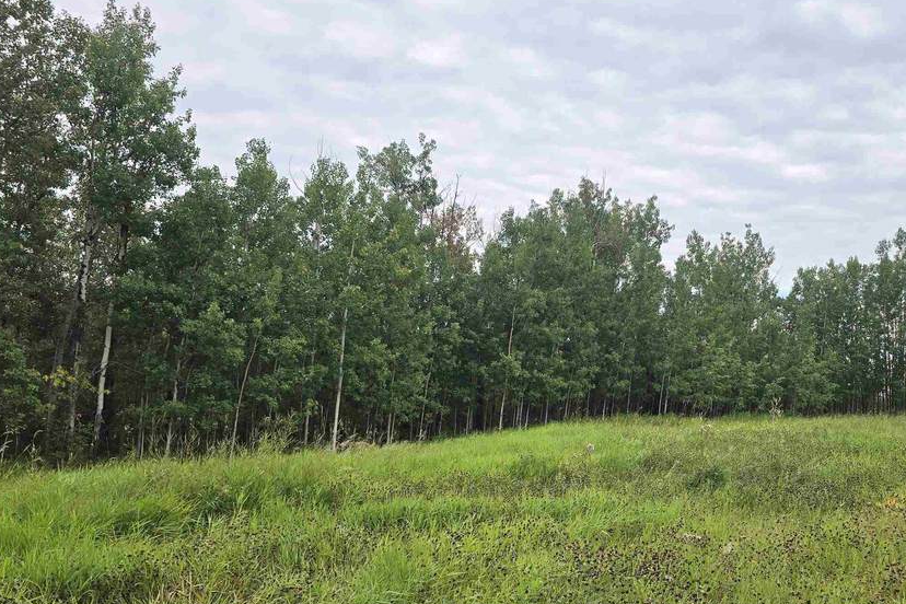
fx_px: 931
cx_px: 565
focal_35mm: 37
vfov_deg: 35.3
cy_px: 441
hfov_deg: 51.4
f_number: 1.7
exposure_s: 1/199
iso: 12
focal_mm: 6.3
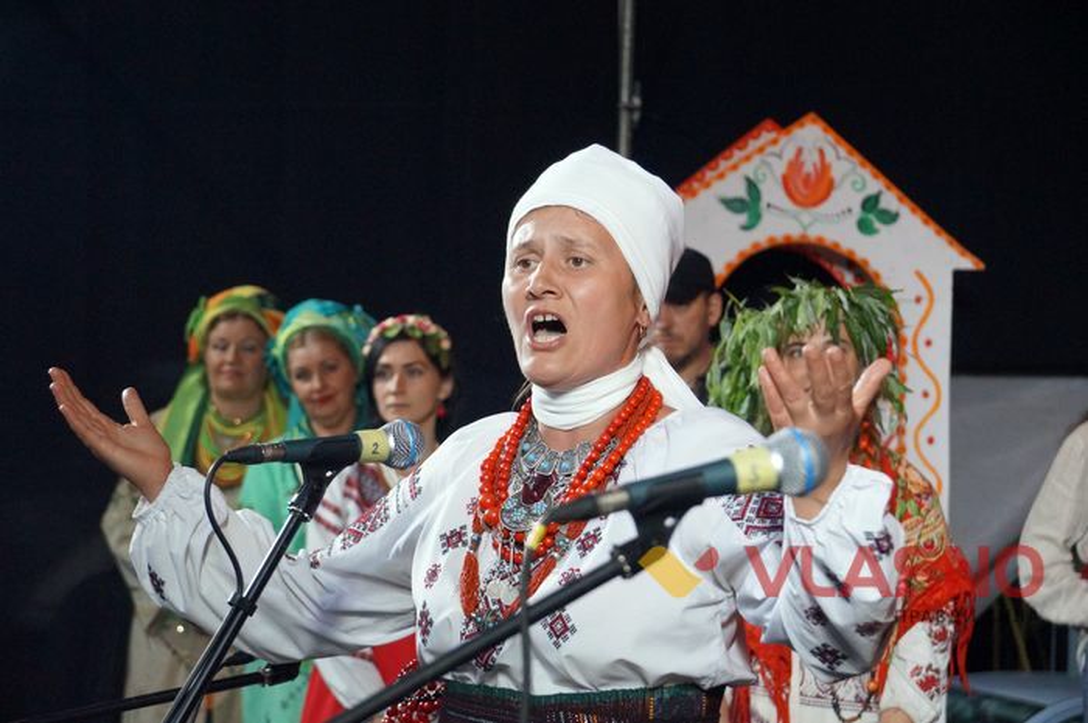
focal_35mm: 90
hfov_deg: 22.6
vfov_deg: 15.2
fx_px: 2717
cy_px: 362
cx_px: 544
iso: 2500
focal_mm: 60
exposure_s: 1/160
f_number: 5.6
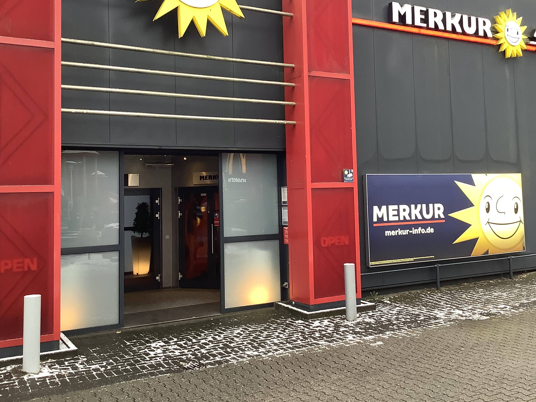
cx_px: 300
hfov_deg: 47.8
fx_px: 604
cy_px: 153
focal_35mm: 39
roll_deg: +2.0
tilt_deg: +3.5
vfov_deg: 36.6
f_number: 2.4
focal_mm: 3.3
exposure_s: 1/50
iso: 125
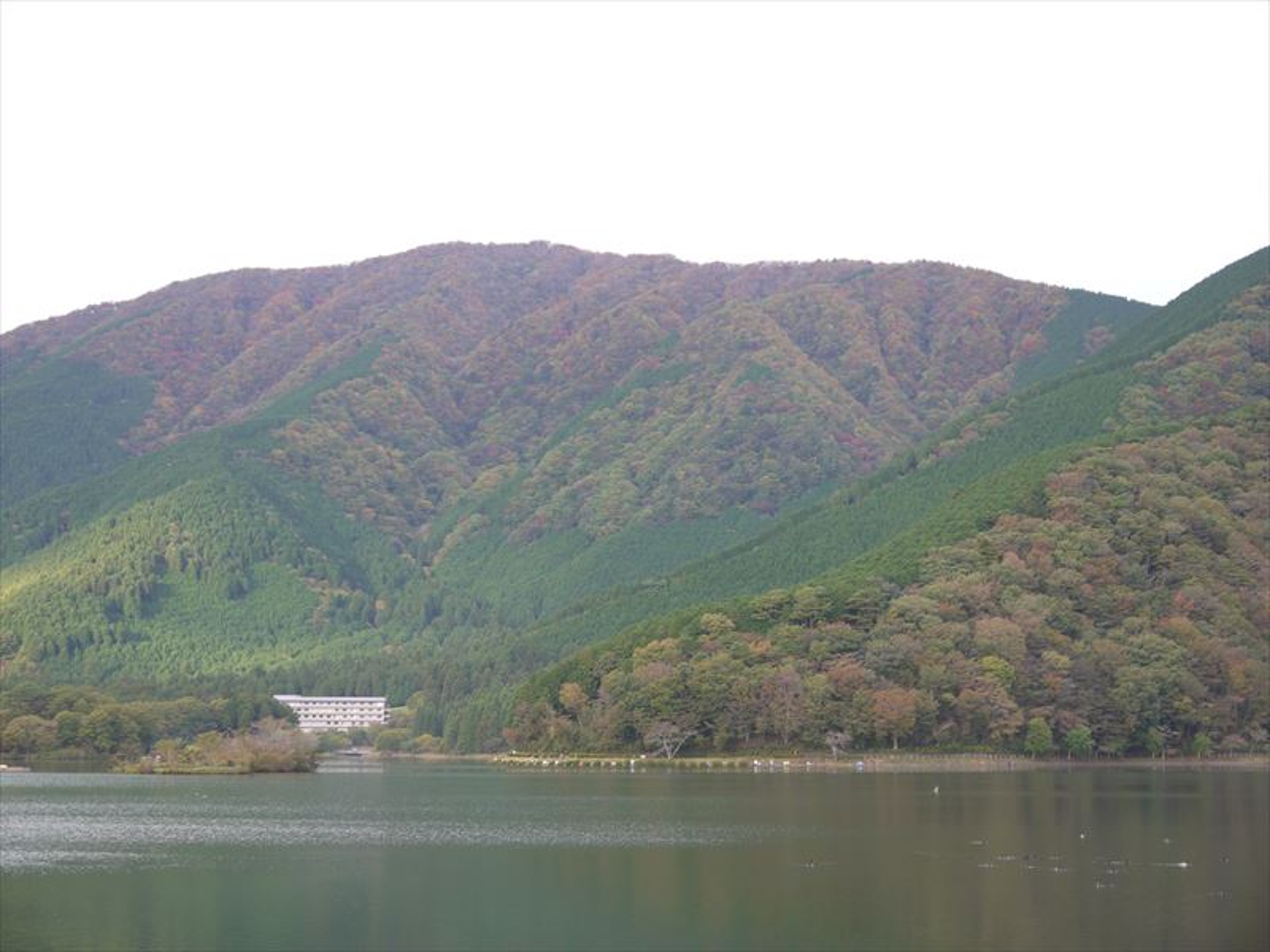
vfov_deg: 25.2
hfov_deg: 33.2
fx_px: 2128
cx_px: 635
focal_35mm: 58
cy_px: 476
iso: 160
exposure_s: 1/60
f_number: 4.9
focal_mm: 29
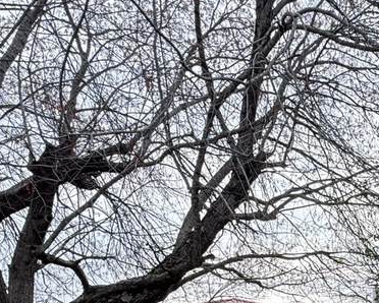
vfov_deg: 27.4
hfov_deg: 36.1
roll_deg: -0.9
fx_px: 527
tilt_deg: -1.0
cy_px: 383
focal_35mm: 47
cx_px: 369
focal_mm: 2.22
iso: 64
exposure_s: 1/531
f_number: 2.2
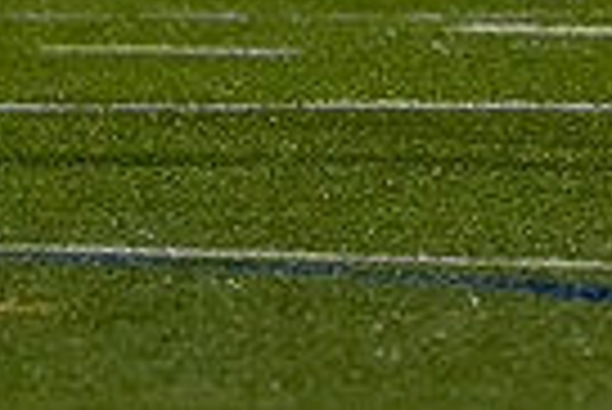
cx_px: 1083
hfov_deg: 1.2
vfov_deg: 0.8
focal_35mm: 1654
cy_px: -456
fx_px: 28148
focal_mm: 200
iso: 4000
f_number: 2.8
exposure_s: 1/1000
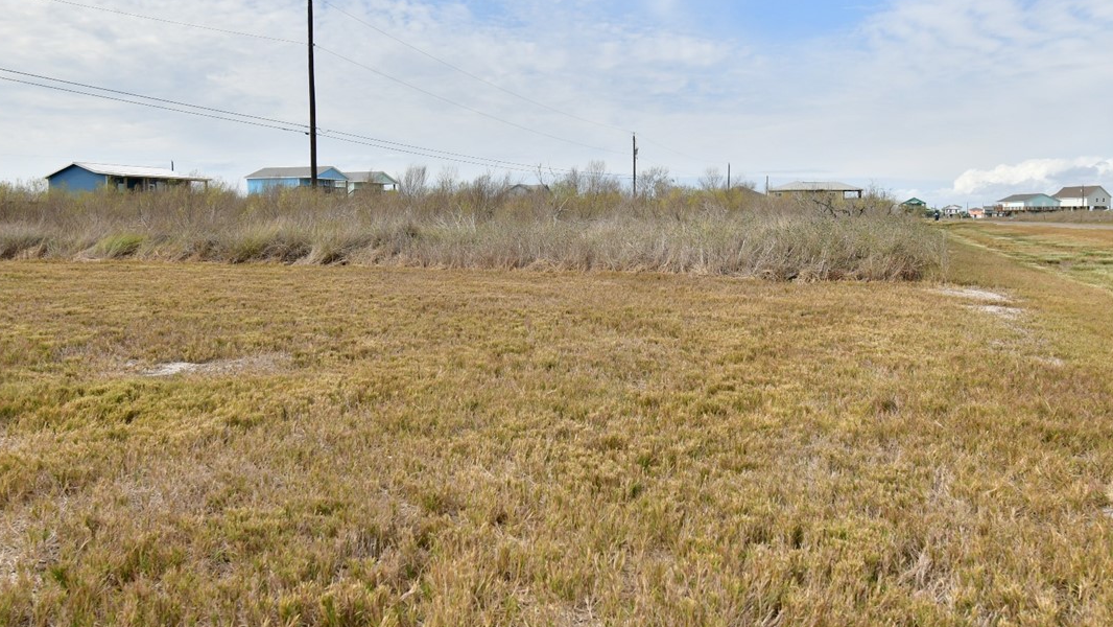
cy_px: 265
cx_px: 553
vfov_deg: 36.6
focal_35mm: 32
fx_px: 945
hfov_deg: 61.0
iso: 200
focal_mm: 20
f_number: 9
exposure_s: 1/800
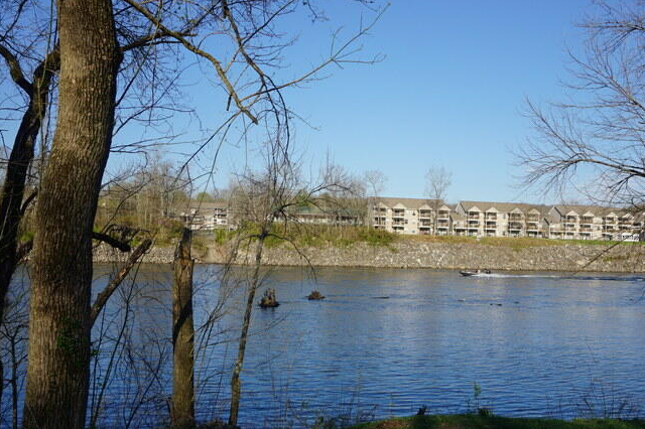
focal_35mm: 30
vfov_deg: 43.3
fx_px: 537
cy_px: 266
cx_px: 352
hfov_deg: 61.8
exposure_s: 1/100
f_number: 9
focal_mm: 16
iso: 100
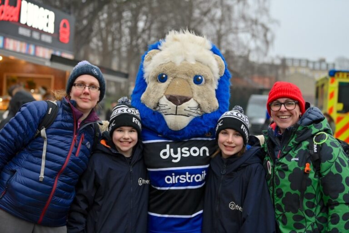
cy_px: 116
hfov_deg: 28.8
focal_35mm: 70
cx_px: 174
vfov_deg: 19.5
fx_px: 679
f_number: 3.5
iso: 1250
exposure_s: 1/1250
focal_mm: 70
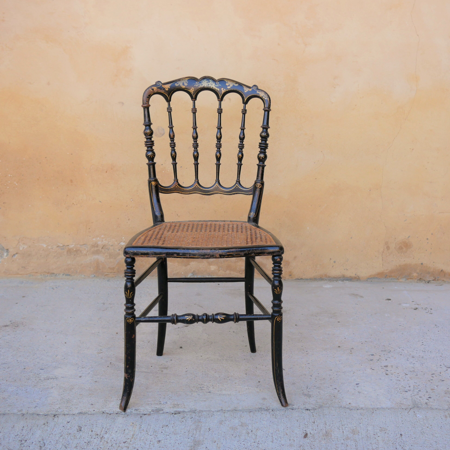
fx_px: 706
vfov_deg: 35.4
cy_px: 226
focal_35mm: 48
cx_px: 305
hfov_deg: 35.0
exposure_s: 1/320
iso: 200
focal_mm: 20
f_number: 2.8
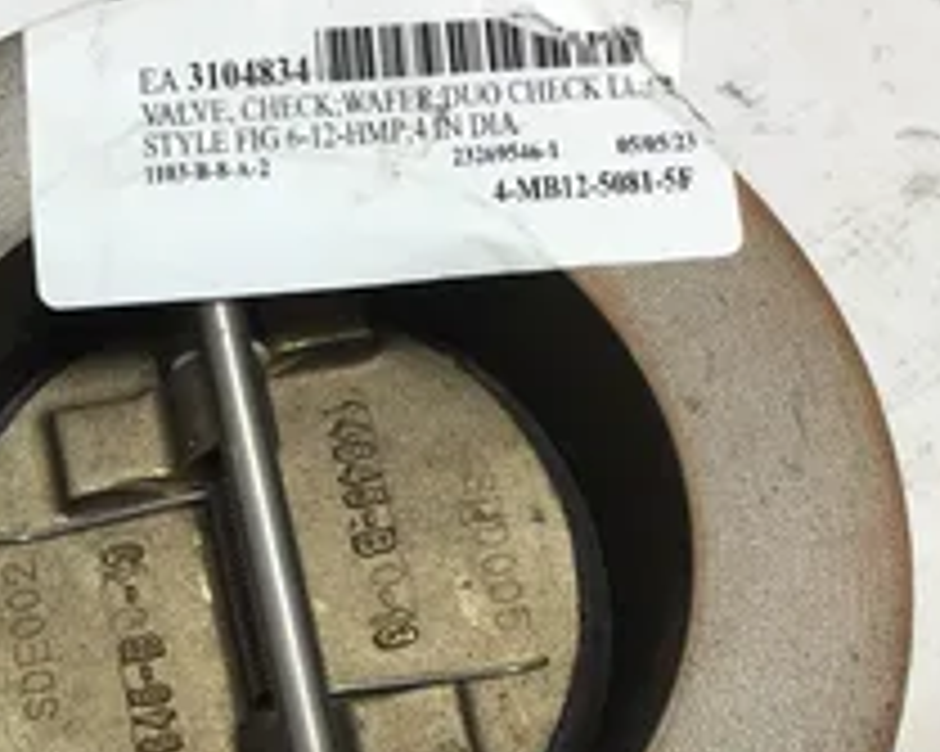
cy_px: 594
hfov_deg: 31.8
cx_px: 211
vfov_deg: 25.8
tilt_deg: -76.1
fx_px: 1613
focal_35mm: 58
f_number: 2.4
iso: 32
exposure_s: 1/120
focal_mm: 3.3
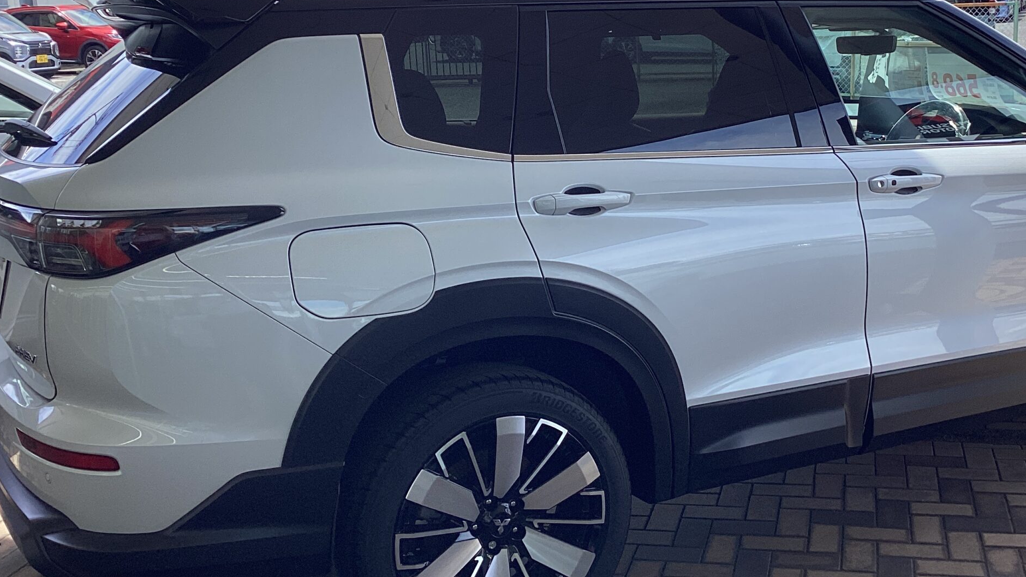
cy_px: 237
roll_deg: +1.1
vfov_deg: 25.9
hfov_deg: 44.2
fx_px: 1251
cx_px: 650
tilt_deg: -11.7
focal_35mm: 46
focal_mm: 3.3
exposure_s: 1/413
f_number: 2.4
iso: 25
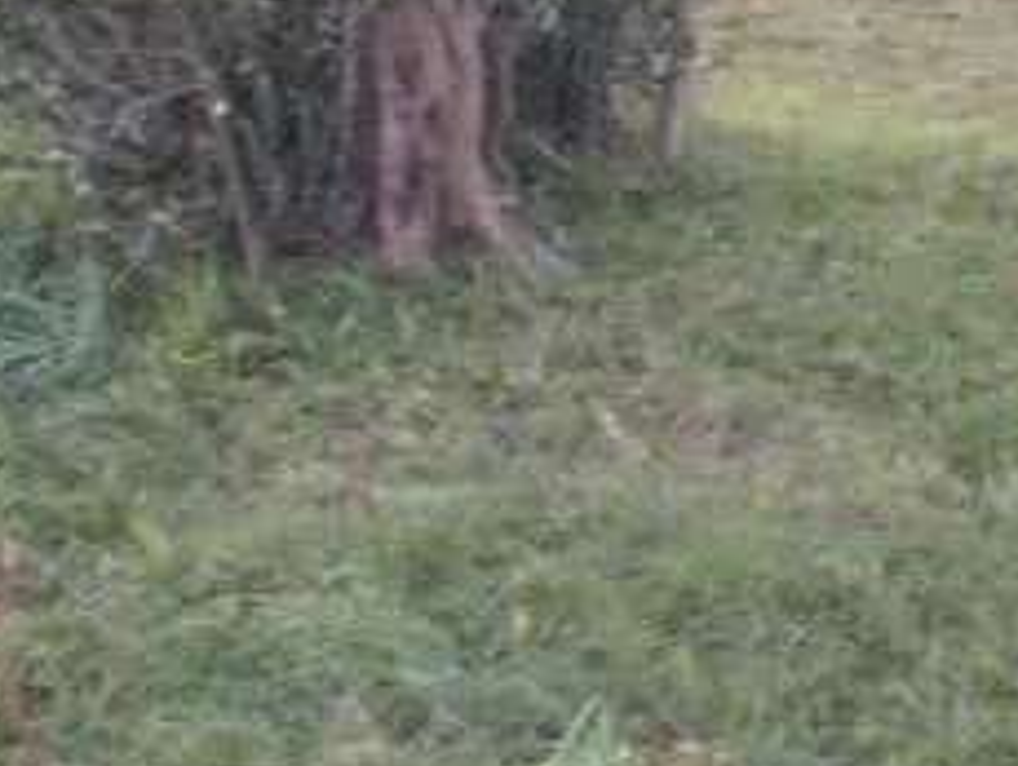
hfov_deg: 19.4
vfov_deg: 14.7
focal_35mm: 100
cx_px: 819
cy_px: 155
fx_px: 2944
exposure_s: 1/30
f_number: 3.1
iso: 100
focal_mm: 6.3
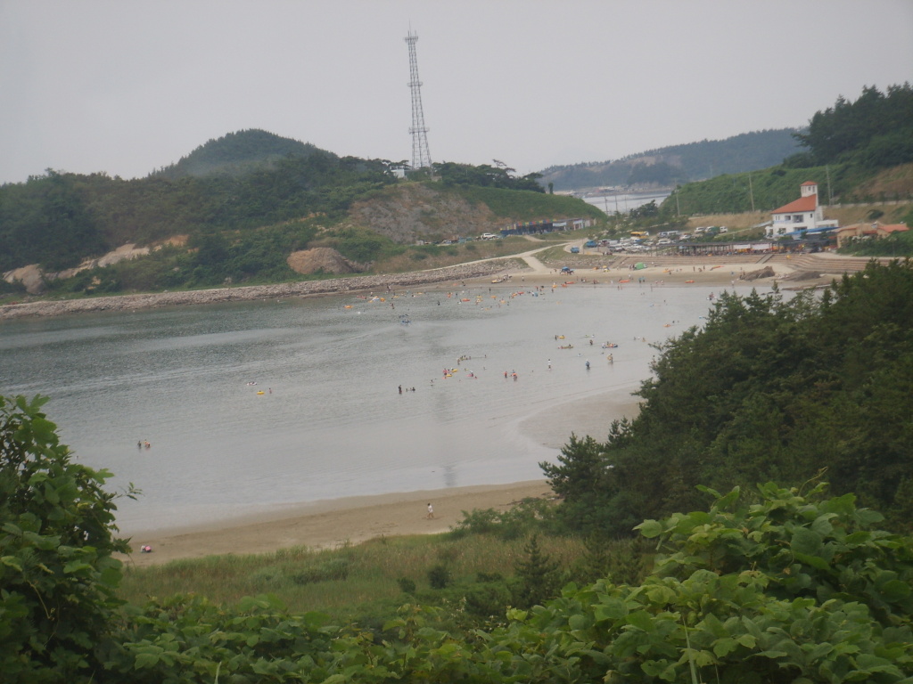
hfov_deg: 16.8
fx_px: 3086
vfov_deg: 12.7
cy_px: 342
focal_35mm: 117
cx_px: 456
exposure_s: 1/350
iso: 50
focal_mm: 19.8
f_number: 4.5
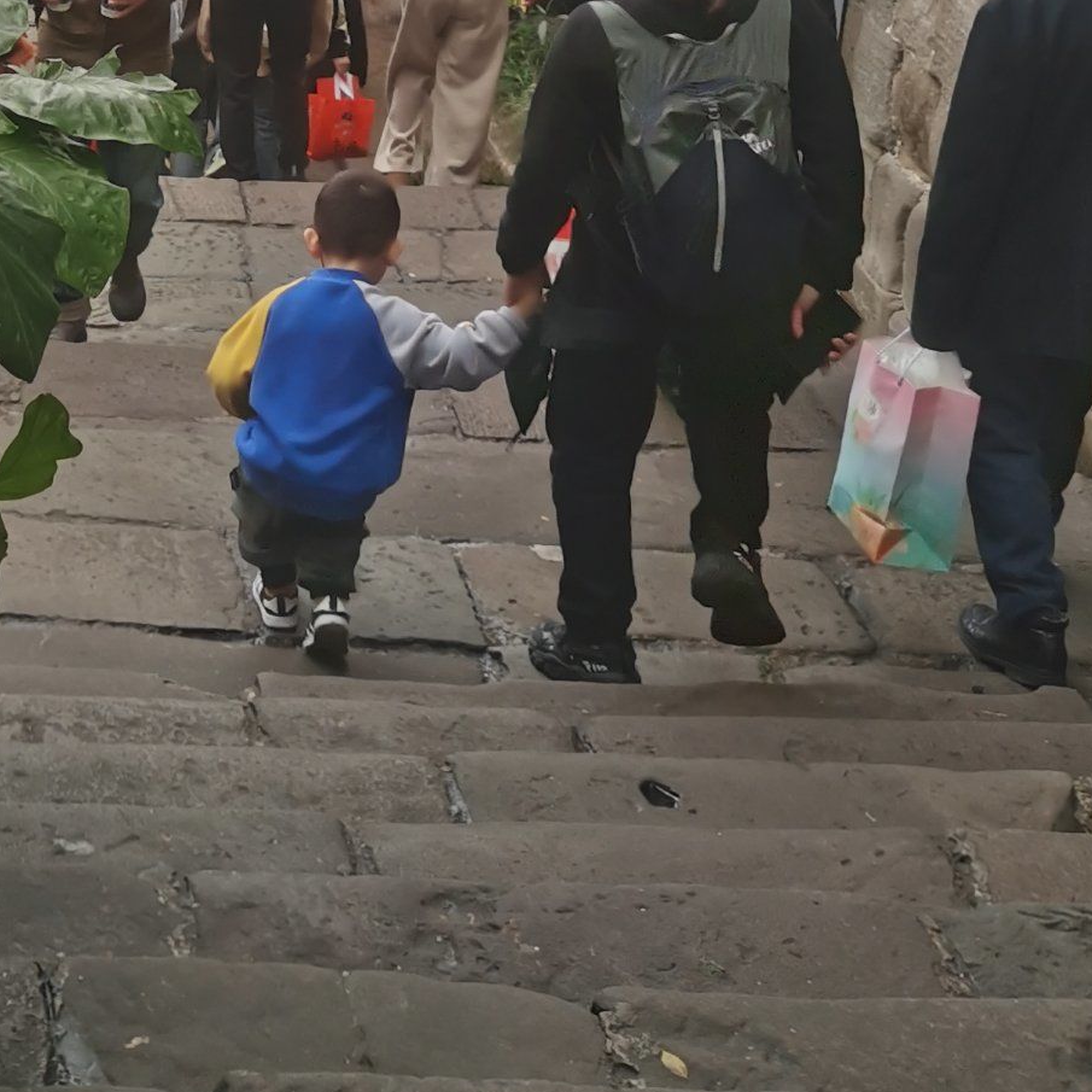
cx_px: -5
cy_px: -71
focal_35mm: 72
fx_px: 2570
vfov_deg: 22.8
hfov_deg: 23.0
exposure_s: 1/169
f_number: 1.8
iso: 50
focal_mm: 5.58
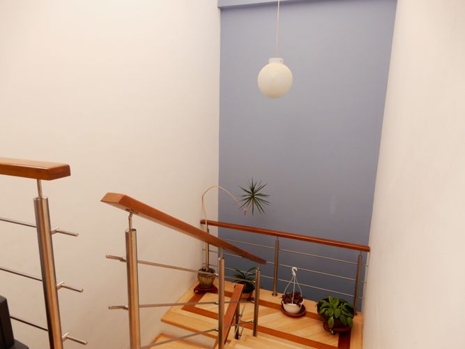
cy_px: 174
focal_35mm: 24
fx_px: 322
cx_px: 232
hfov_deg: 71.6
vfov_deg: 56.8
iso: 125
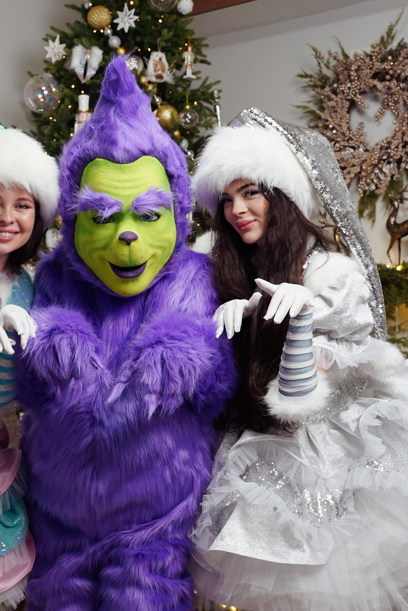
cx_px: 92
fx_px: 936
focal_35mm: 55
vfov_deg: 36.1
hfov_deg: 24.3
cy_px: 371
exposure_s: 1/160
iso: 1250
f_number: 4
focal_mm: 31.6
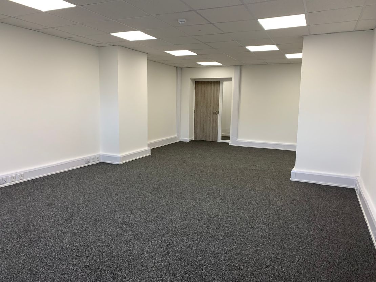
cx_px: 188
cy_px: 141
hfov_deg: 67.3
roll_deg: -1.3
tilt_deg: -5.9
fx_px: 282
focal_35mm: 26
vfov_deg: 53.1
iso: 40
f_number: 1.8
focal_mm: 4.25
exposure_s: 1/100
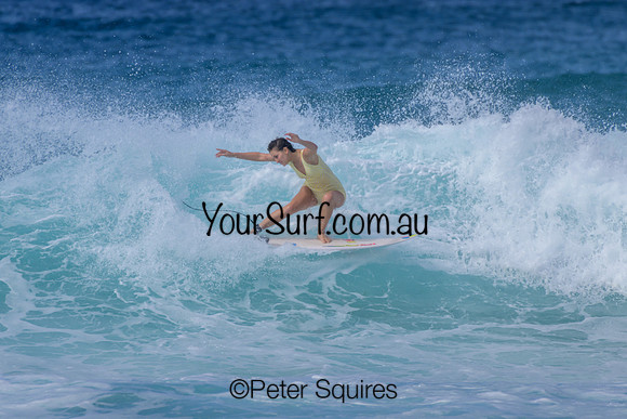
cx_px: 314
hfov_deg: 2.1
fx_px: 17420
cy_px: 210
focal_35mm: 1000
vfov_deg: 1.4
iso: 560
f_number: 11
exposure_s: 1/2000
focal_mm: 1000
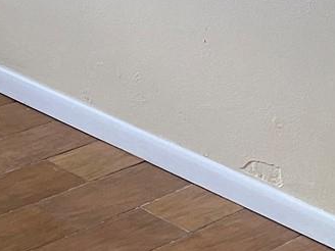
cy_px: -179
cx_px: -402
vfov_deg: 11.0
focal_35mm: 127
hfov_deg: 12.8
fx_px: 1229
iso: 125
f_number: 1.8
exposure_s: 1/83
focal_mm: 4.25
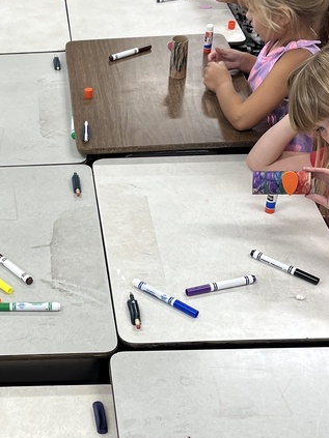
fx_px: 799
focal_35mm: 63
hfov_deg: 22.6
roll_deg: +3.7
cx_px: 17
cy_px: 244
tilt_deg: -37.8
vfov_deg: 30.7
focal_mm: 5.1
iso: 80
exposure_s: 1/120
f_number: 1.6
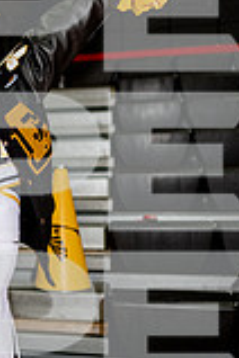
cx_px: -76
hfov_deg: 18.6
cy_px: 162
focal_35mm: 68
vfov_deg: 29.6
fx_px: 677
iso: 160
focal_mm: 24
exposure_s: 1/500
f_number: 1.4
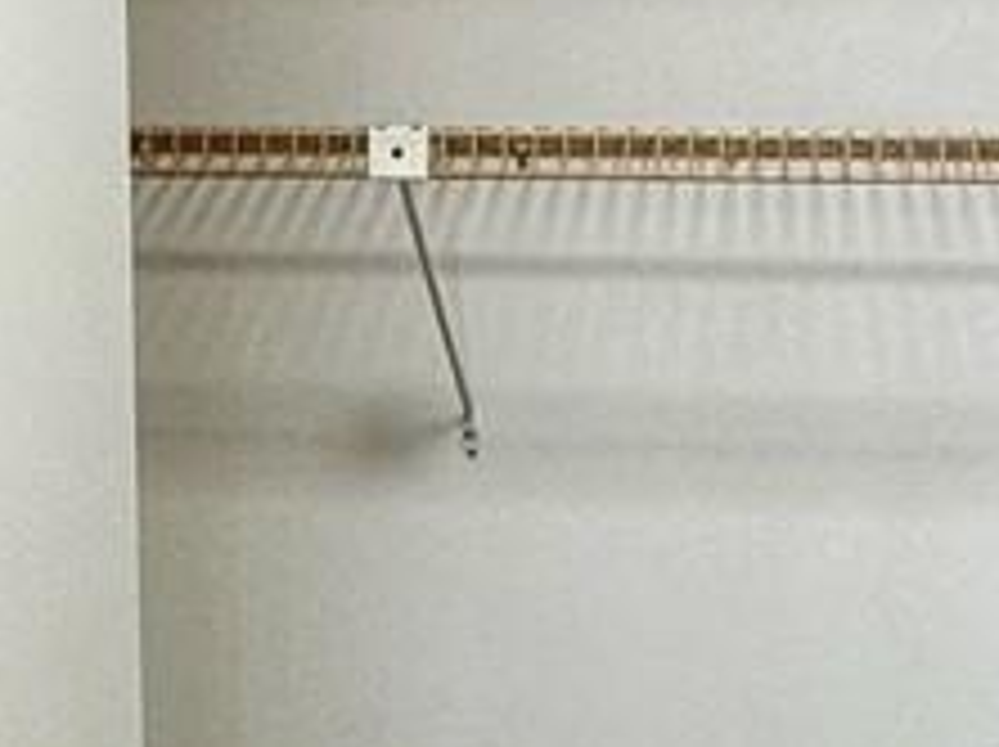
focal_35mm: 101
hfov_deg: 19.5
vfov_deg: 14.4
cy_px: 702
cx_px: 536
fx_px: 2912
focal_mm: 2.22
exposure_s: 1/120
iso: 160
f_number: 2.2
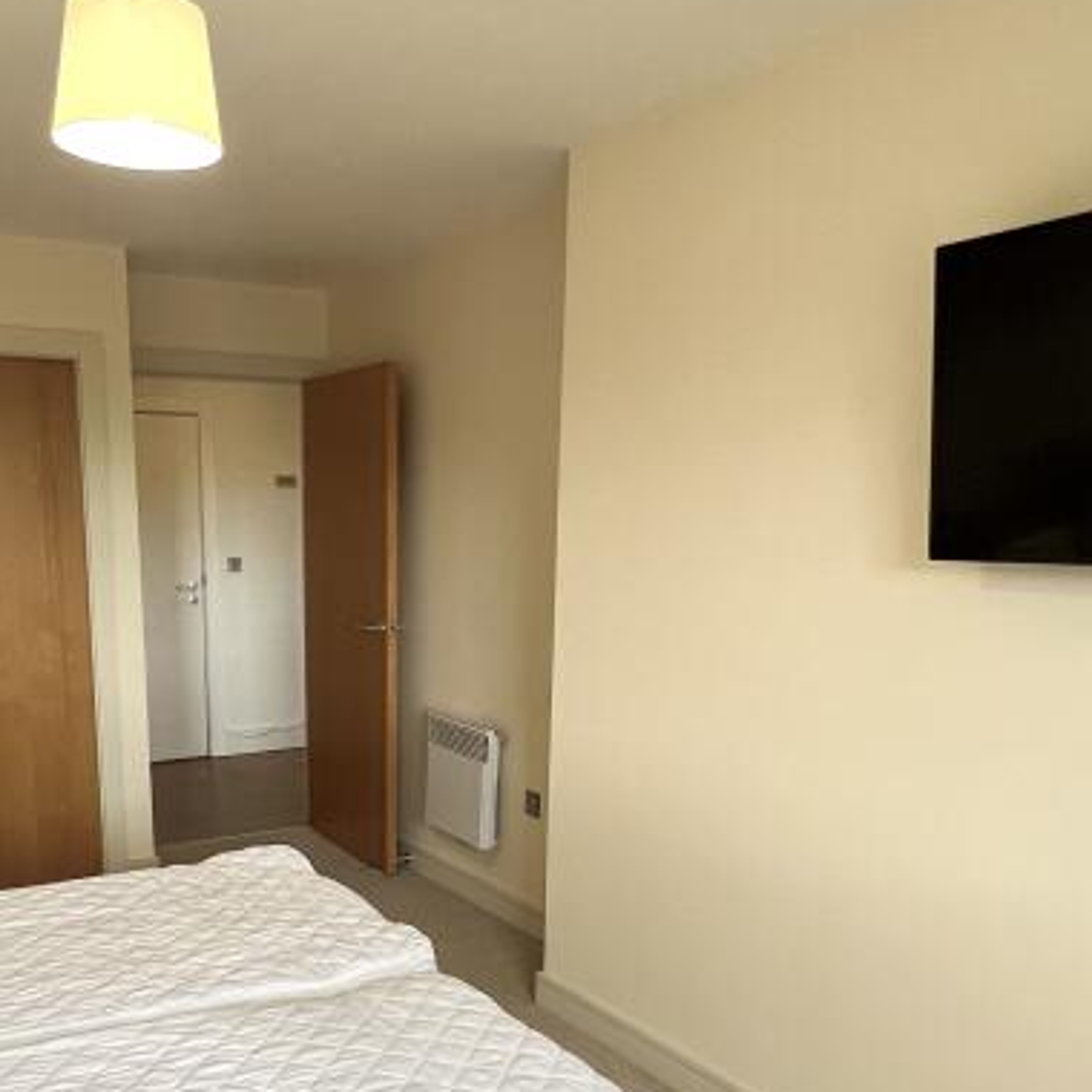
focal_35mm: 31
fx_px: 1106
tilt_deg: -13.0
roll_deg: -0.2
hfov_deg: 51.9
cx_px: 405
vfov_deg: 50.8
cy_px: 787
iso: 160
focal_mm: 1.57
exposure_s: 1/100
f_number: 1.8
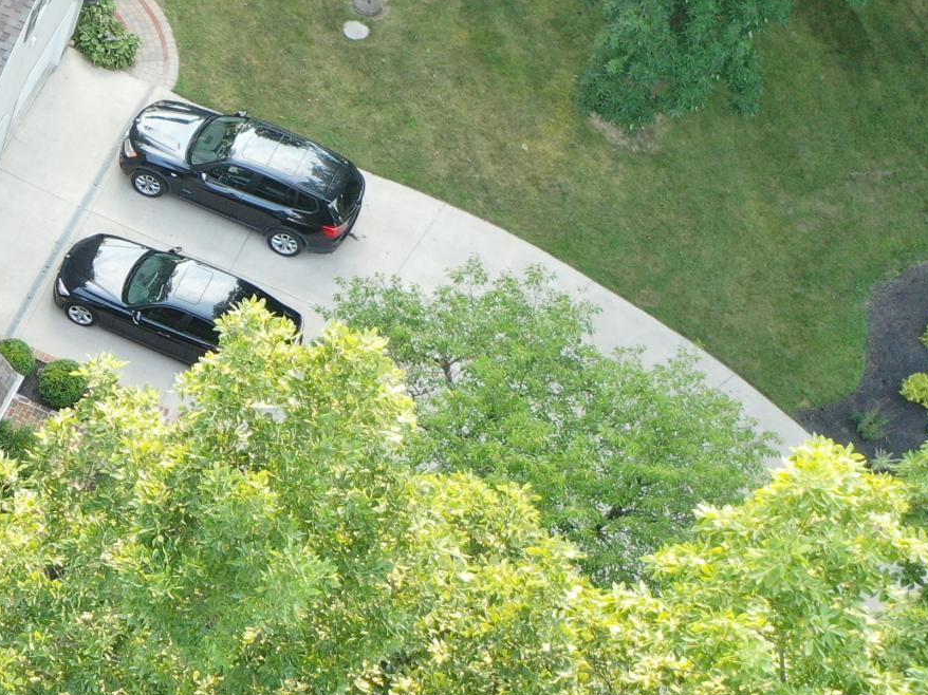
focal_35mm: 92
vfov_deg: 16.0
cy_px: 446
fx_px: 2466
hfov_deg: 18.3
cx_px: -569
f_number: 3.5
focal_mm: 10.26
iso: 100
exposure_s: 1/50
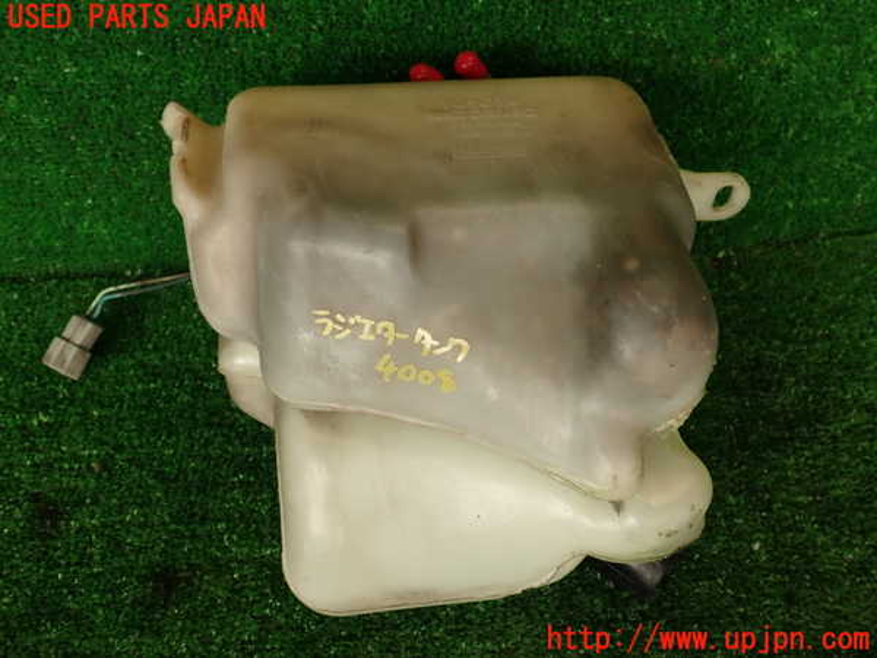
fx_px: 811
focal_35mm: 32
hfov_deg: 56.8
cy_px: 329
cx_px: 438
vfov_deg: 44.2
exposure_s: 1/60
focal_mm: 5.79
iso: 100
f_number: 3.2
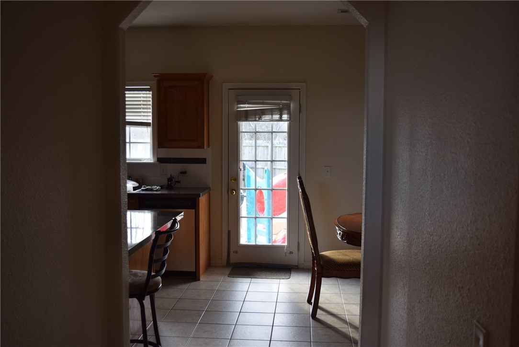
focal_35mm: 36
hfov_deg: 53.1
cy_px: 174
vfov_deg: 36.9
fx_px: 519
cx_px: 260
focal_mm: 24
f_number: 4.5
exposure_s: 1/80
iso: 400
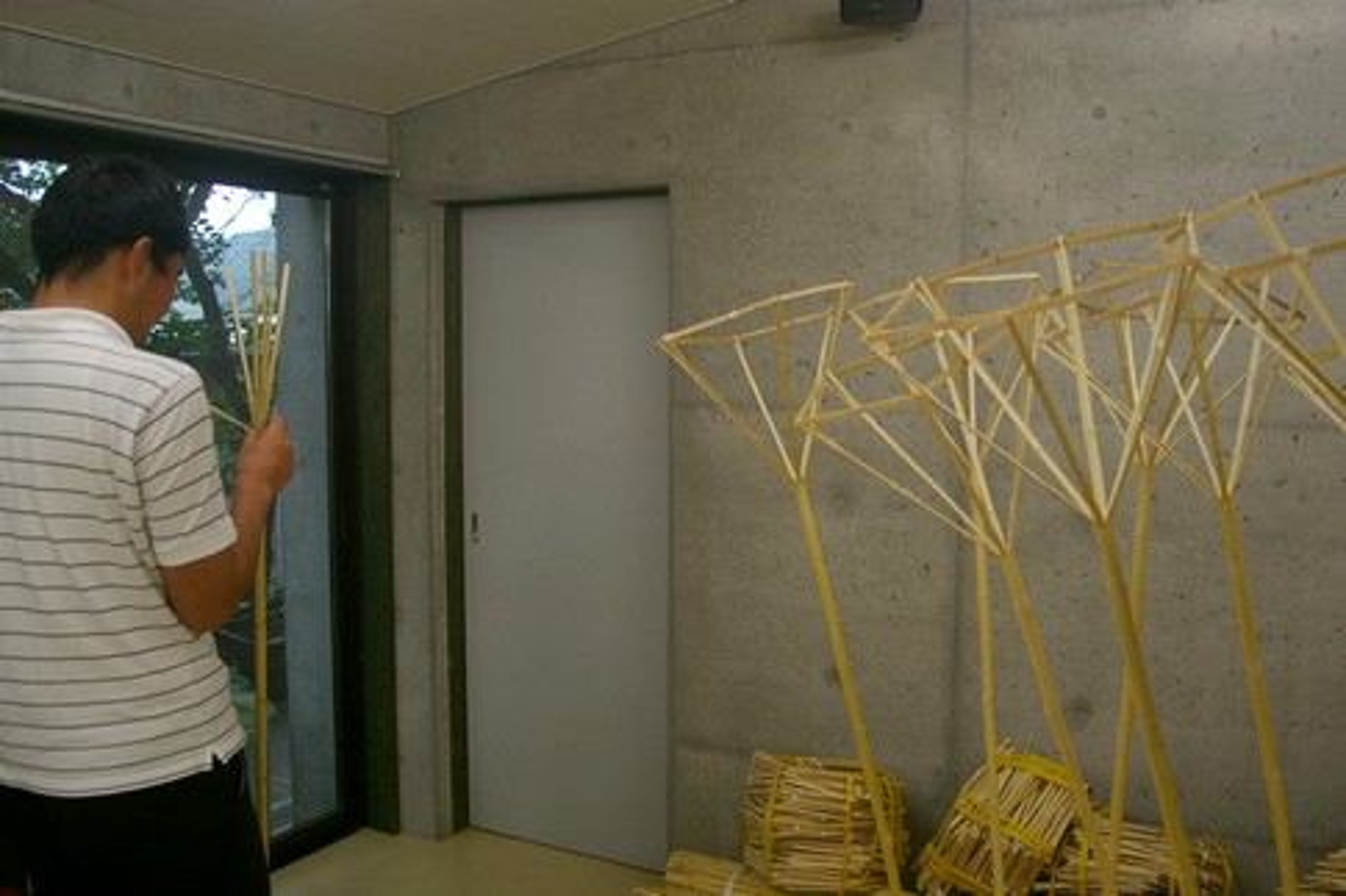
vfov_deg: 39.9
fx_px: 1233
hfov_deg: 57.2
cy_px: 448
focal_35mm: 33
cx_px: 673
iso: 200
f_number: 4
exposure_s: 1/45
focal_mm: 22
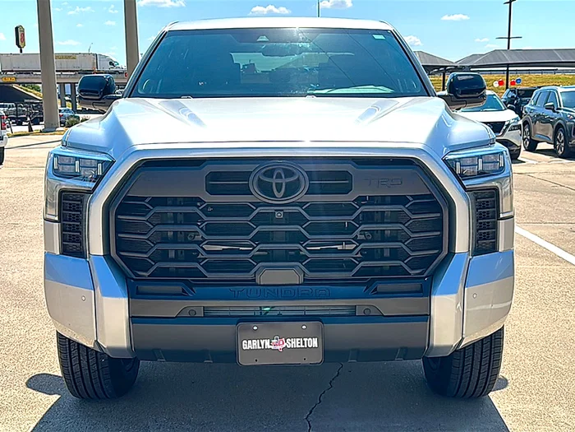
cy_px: 216
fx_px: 631
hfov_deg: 49.0
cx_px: 288
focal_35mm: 38
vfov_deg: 37.7
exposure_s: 1/5291
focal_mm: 6.86
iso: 80
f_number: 1.78
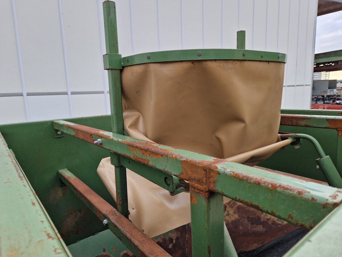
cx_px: 171
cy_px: 128
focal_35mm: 23
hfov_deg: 73.9
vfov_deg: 58.9
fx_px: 227
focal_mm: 5.4
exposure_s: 1/196
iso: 50
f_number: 1.8
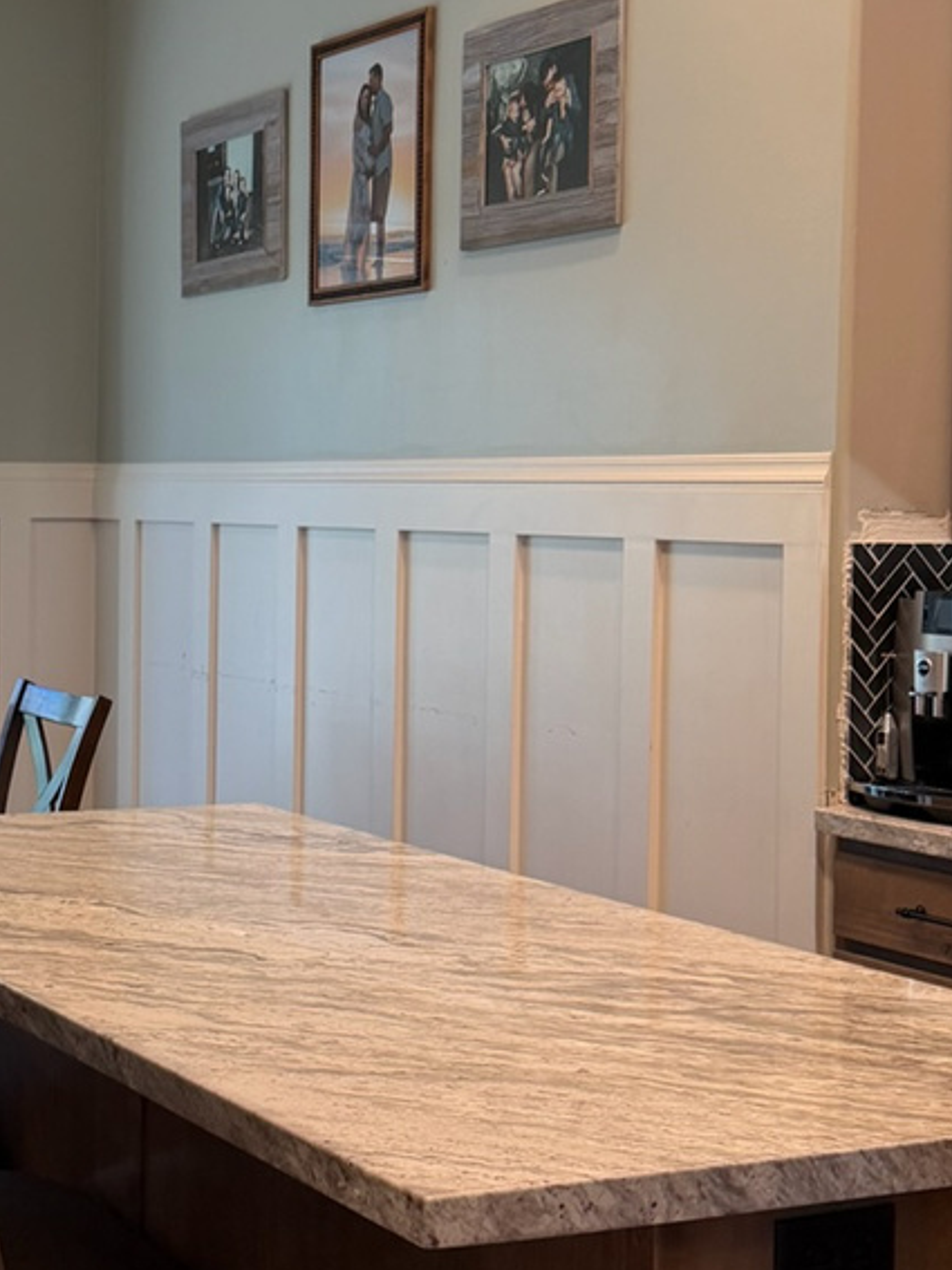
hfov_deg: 21.9
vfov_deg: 29.8
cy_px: 585
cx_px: 49
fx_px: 2384
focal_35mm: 65
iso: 125
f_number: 1.78
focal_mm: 6.76
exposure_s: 1/138
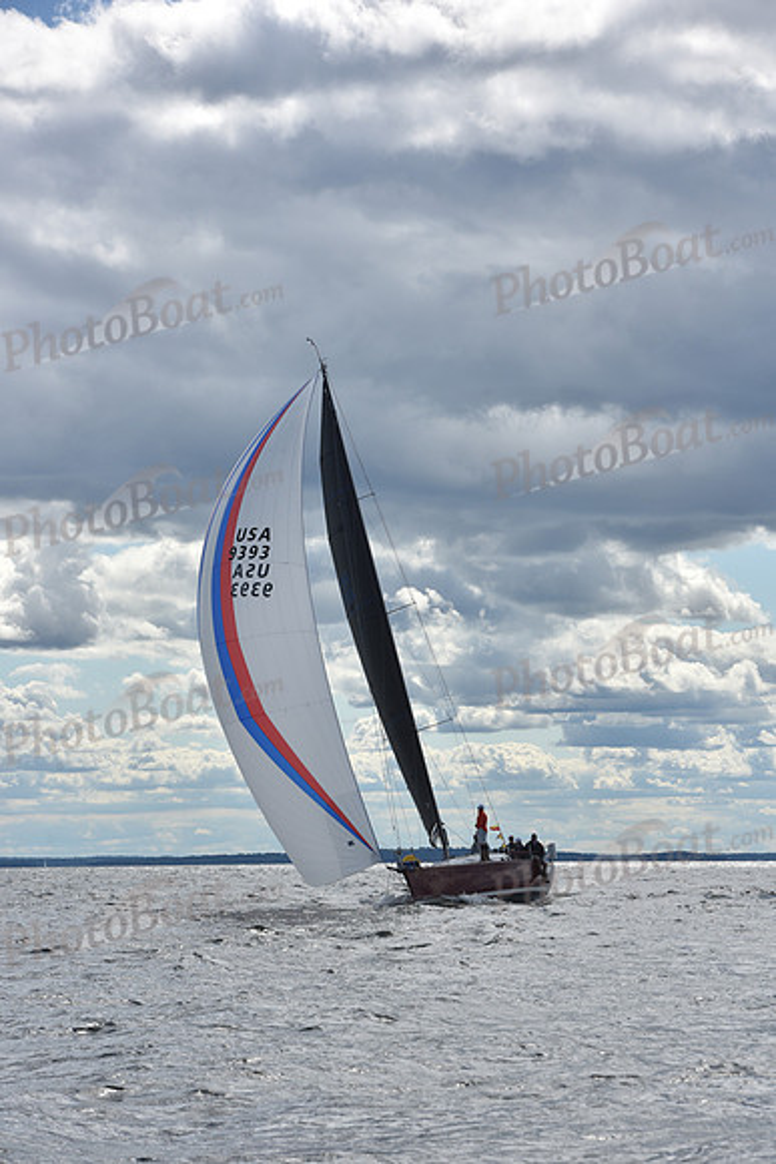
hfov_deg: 12.2
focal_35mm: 112
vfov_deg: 18.3
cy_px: 582
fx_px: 3619
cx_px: 388
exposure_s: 1/1000
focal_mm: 112
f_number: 10
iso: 250
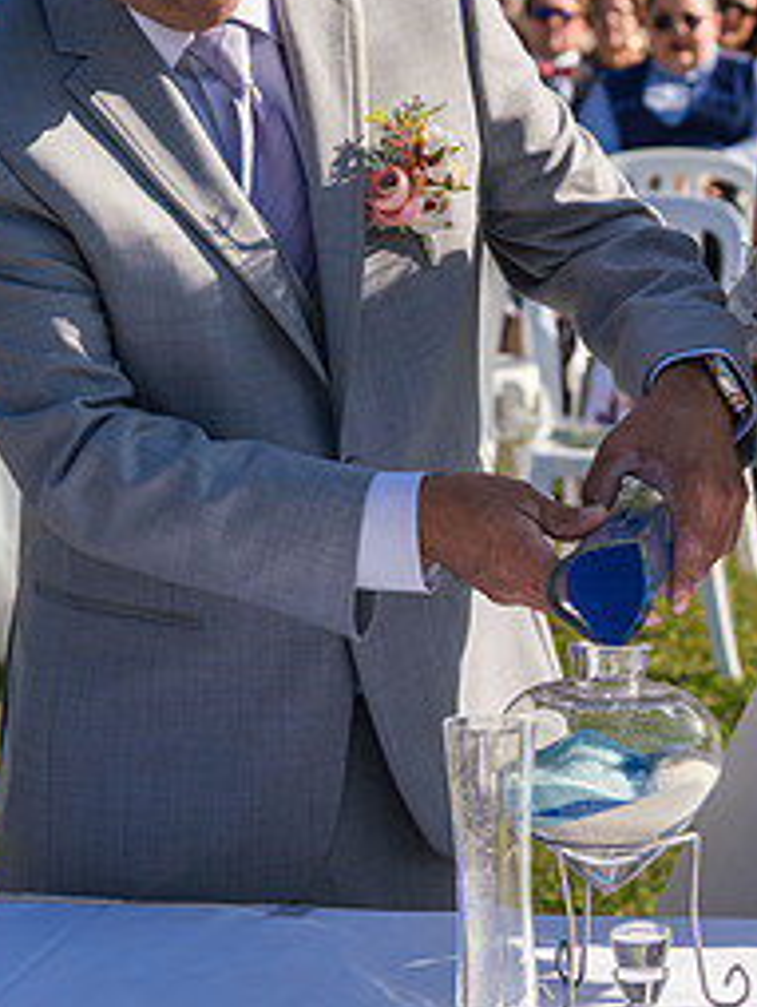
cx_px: 612
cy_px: 391
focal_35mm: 127
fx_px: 3697
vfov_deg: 15.5
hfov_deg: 11.6
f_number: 4
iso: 250
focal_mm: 47
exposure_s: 1/2500
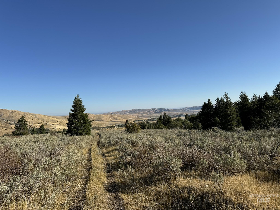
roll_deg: +4.2
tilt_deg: -0.3
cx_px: 140
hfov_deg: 71.6
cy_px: 105
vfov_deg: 56.8
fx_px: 194
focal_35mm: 24
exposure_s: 1/5814
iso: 80
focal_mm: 6.76
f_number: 1.78
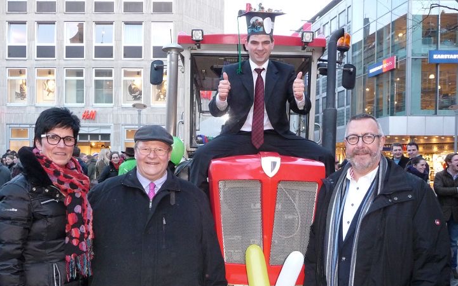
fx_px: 412
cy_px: 180
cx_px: 223
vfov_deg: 38.1
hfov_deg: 58.1
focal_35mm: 33
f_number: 3.3
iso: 320
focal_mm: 4.7
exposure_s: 1/30
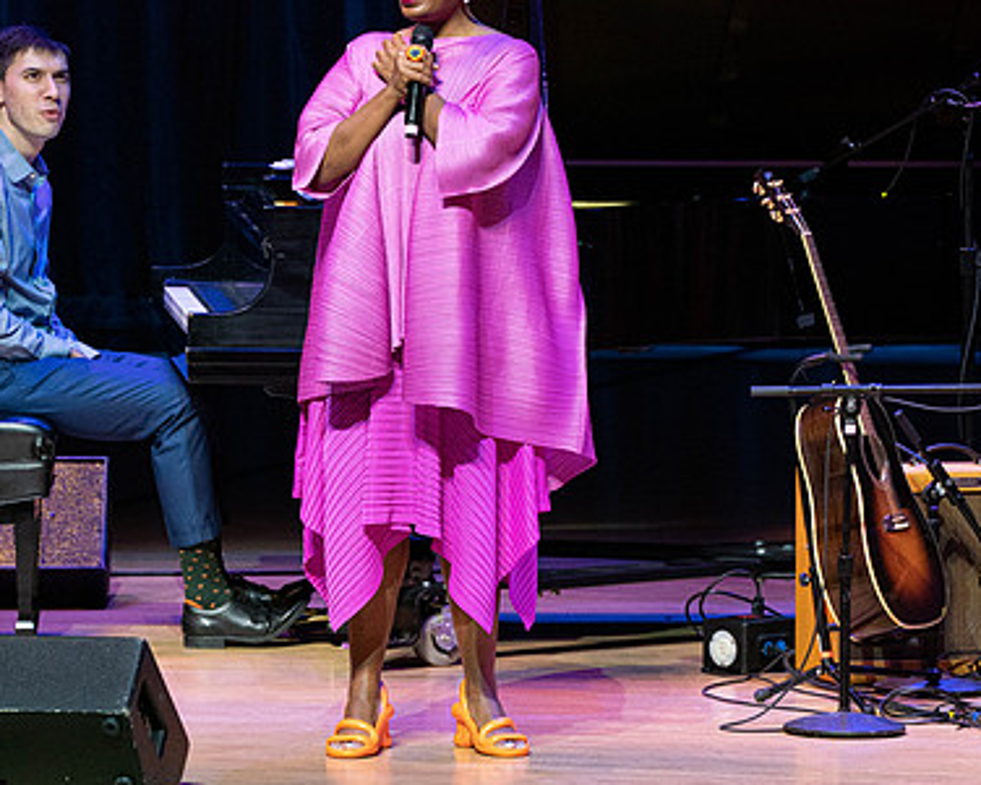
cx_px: 477
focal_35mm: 504
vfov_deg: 3.1
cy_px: 314
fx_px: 14637
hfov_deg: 3.8
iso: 4000
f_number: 9
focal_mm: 348
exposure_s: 1/320
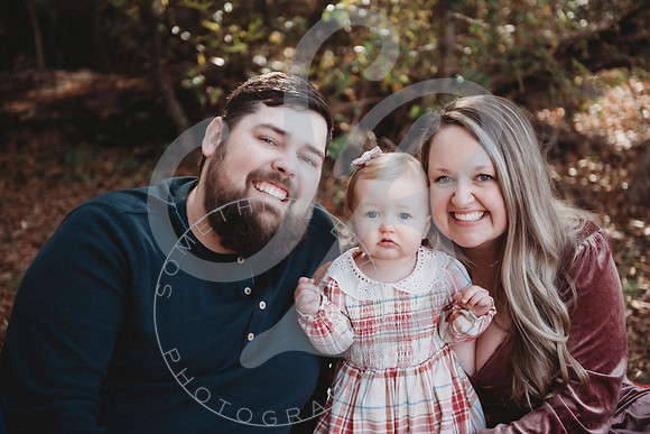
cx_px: 325
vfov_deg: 20.6
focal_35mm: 66
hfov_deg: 30.5
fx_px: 1192
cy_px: 217
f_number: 2.8
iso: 100
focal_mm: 66
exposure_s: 1/250
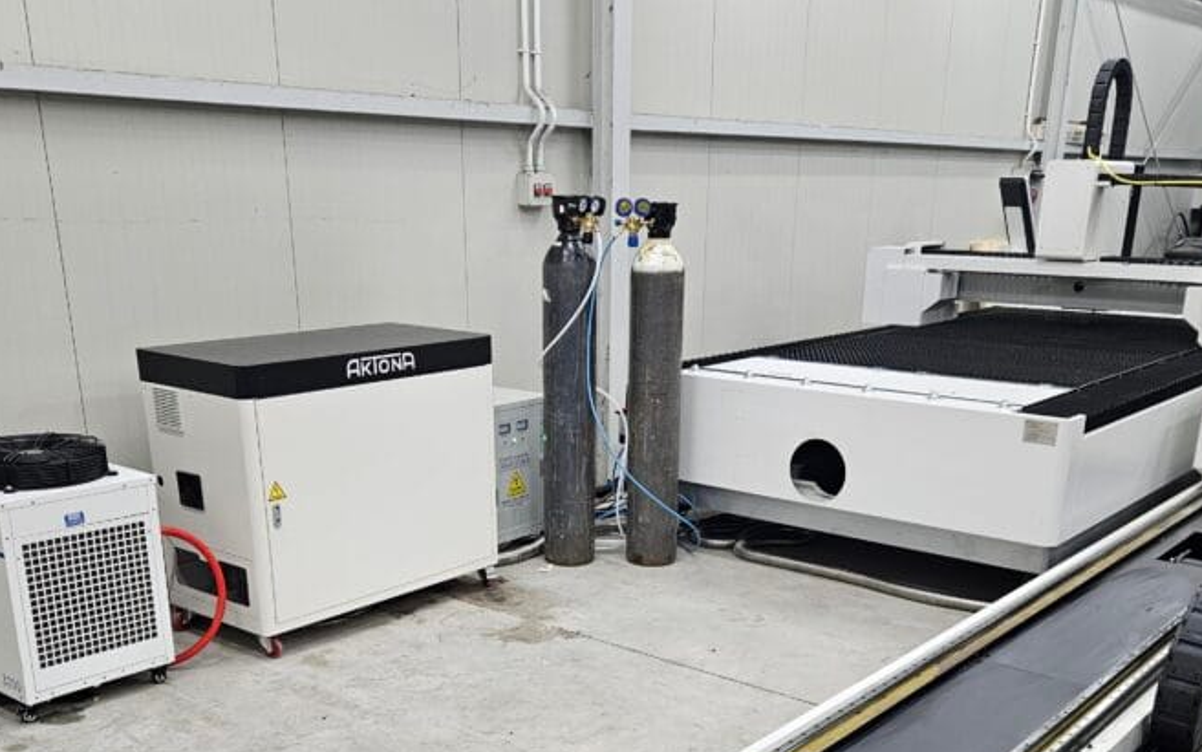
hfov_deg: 51.5
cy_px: 657
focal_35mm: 38
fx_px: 1245
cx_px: 633
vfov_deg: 32.2
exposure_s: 1/100
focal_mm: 5.4
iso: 400
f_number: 1.8
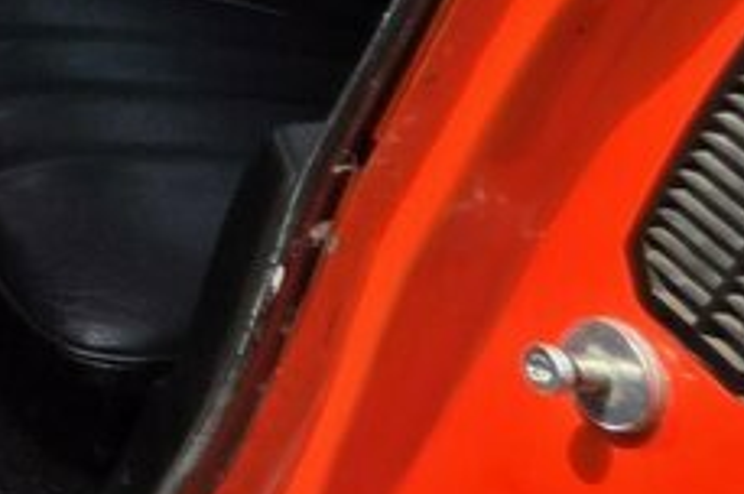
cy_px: -289
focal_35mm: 71
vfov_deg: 17.0
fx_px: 1465
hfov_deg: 18.0
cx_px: -789
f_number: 1.9
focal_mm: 2.2
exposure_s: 1/1047
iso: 40
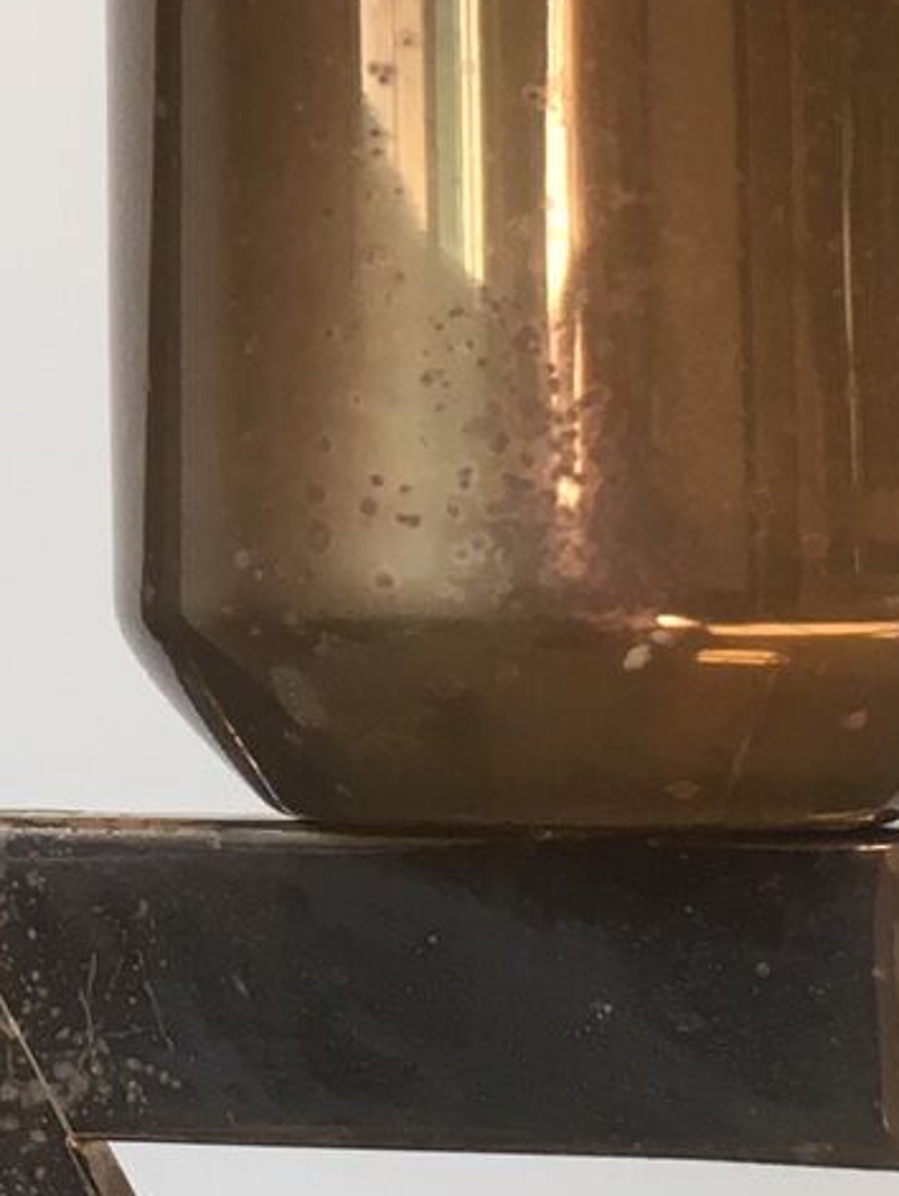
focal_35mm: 124
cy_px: 127
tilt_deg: +6.1
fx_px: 4288
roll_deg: -0.7
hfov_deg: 11.6
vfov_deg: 15.7
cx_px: -277
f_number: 2.2
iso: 32
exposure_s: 1/33
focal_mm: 4.15
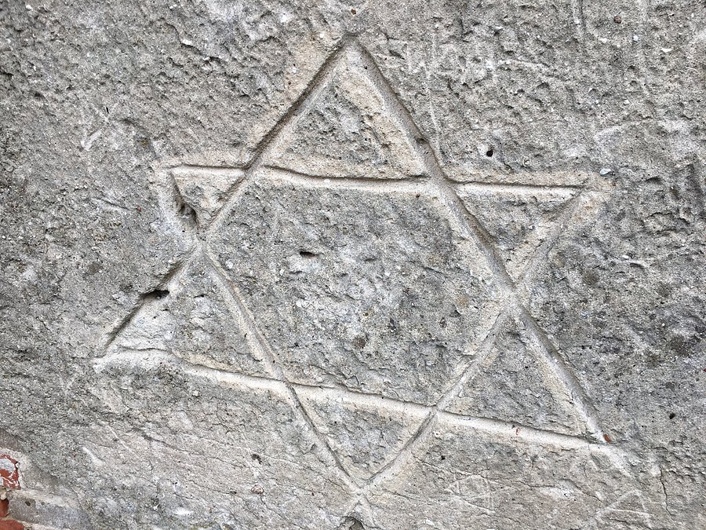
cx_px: 353
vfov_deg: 48.2
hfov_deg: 61.7
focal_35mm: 29
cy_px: 265
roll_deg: -1.6
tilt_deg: -21.2
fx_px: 591
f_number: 2.2
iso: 25
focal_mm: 4.15
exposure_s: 1/251
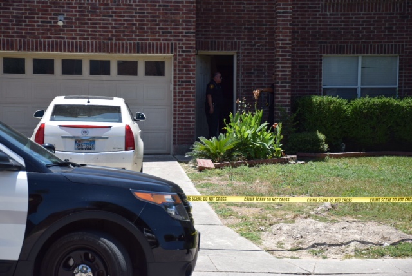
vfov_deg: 16.3
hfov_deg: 24.2
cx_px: 206
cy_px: 138
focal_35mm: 84
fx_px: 962
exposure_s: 1/1600
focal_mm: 56
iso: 400
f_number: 5.6
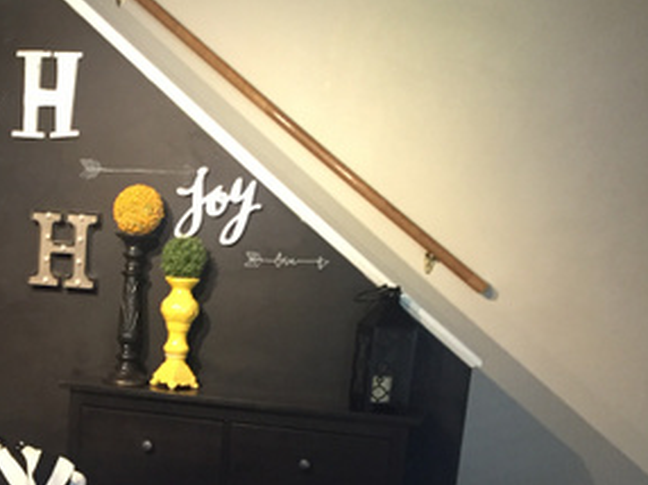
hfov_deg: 27.9
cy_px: 451
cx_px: -11
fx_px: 1216
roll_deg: -3.4
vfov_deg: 21.9
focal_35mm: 65
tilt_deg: -13.8
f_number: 2.2
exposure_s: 1/24
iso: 250
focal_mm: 4.15
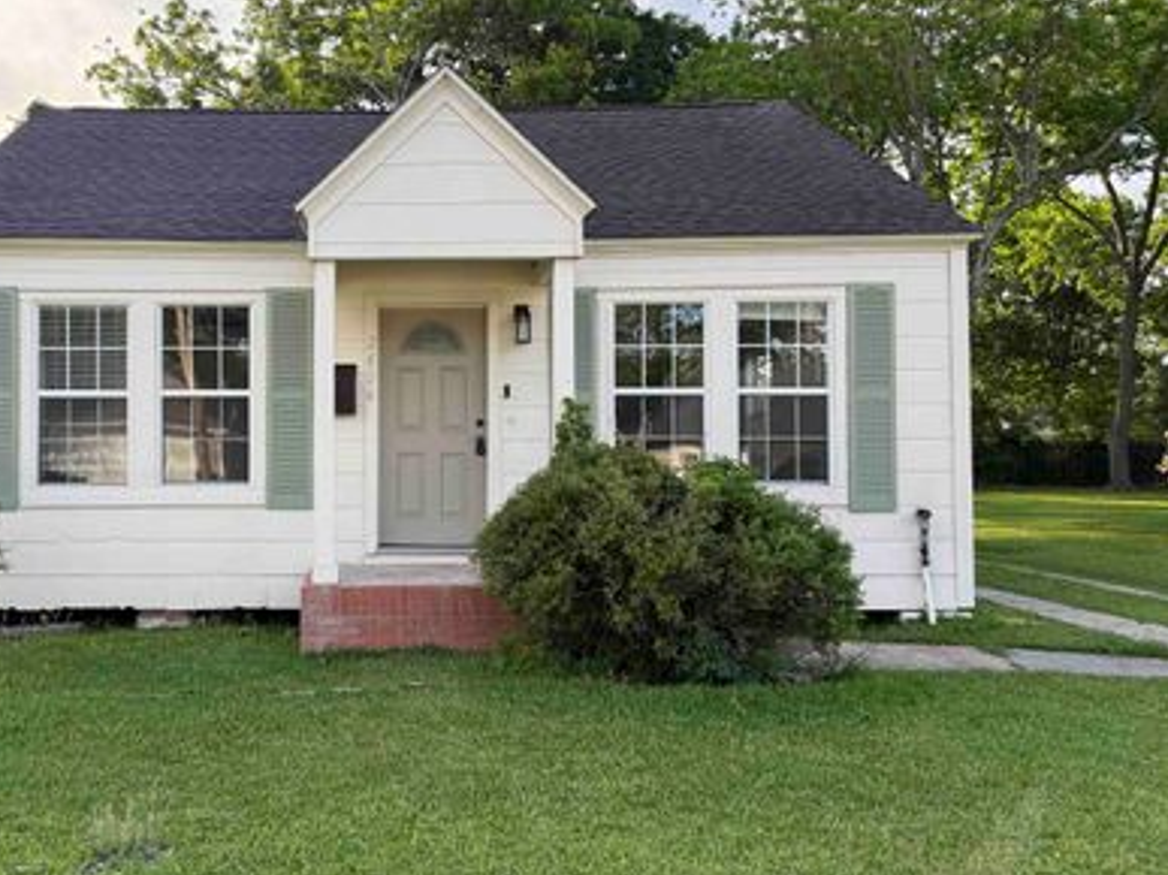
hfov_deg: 57.4
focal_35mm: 31
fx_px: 1046
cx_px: 416
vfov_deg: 45.4
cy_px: 439
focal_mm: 6.76
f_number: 1.78
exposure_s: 1/1060
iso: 100
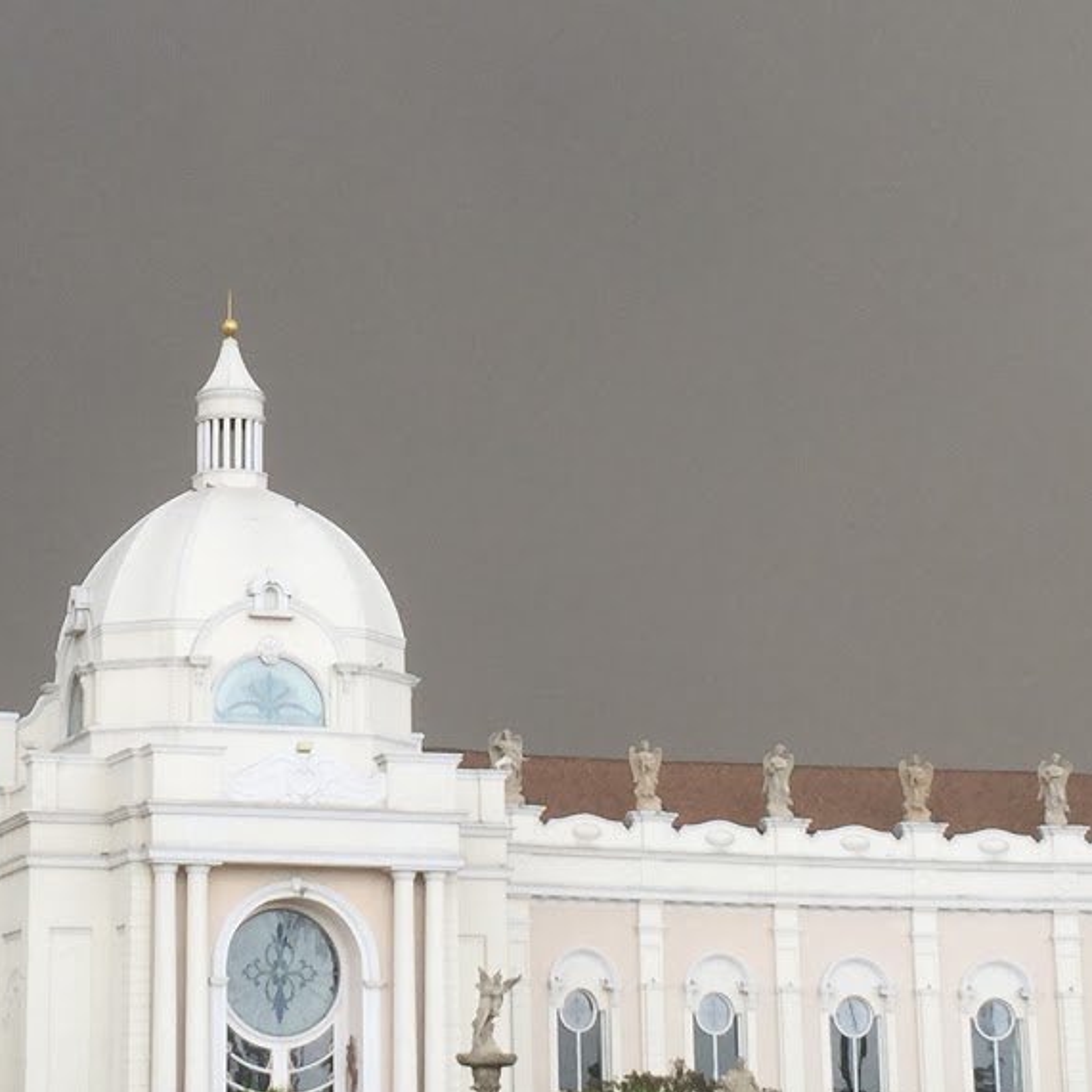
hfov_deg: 18.8
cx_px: 319
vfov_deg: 18.8
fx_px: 3284
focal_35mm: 92
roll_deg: -1.7
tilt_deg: +12.7
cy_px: 335
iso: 32
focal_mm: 4.15
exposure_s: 1/366
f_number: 2.2
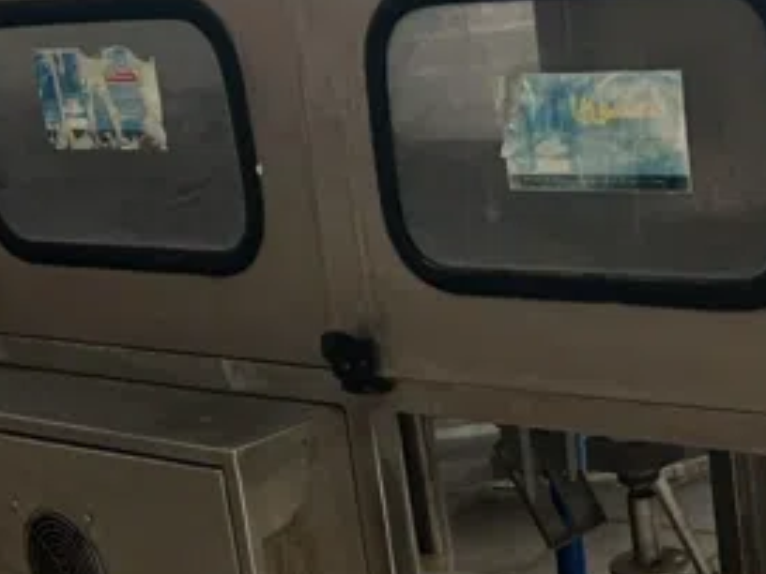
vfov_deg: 15.0
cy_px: 414
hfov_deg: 20.0
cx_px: 504
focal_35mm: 98
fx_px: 2169
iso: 200
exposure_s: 1/50
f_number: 1.5
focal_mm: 5.7
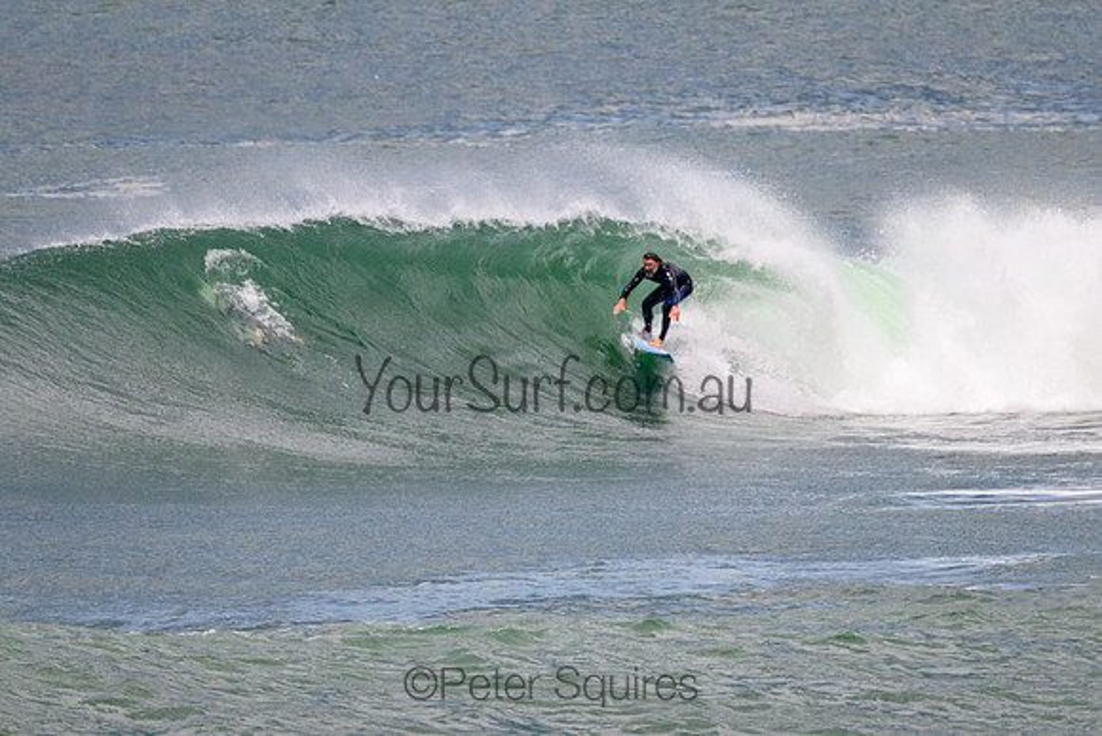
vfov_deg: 1.3
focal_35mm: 1101
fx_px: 33699
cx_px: 548
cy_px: 395
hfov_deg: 1.9
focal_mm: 800
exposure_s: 1/2000
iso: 1000
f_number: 11
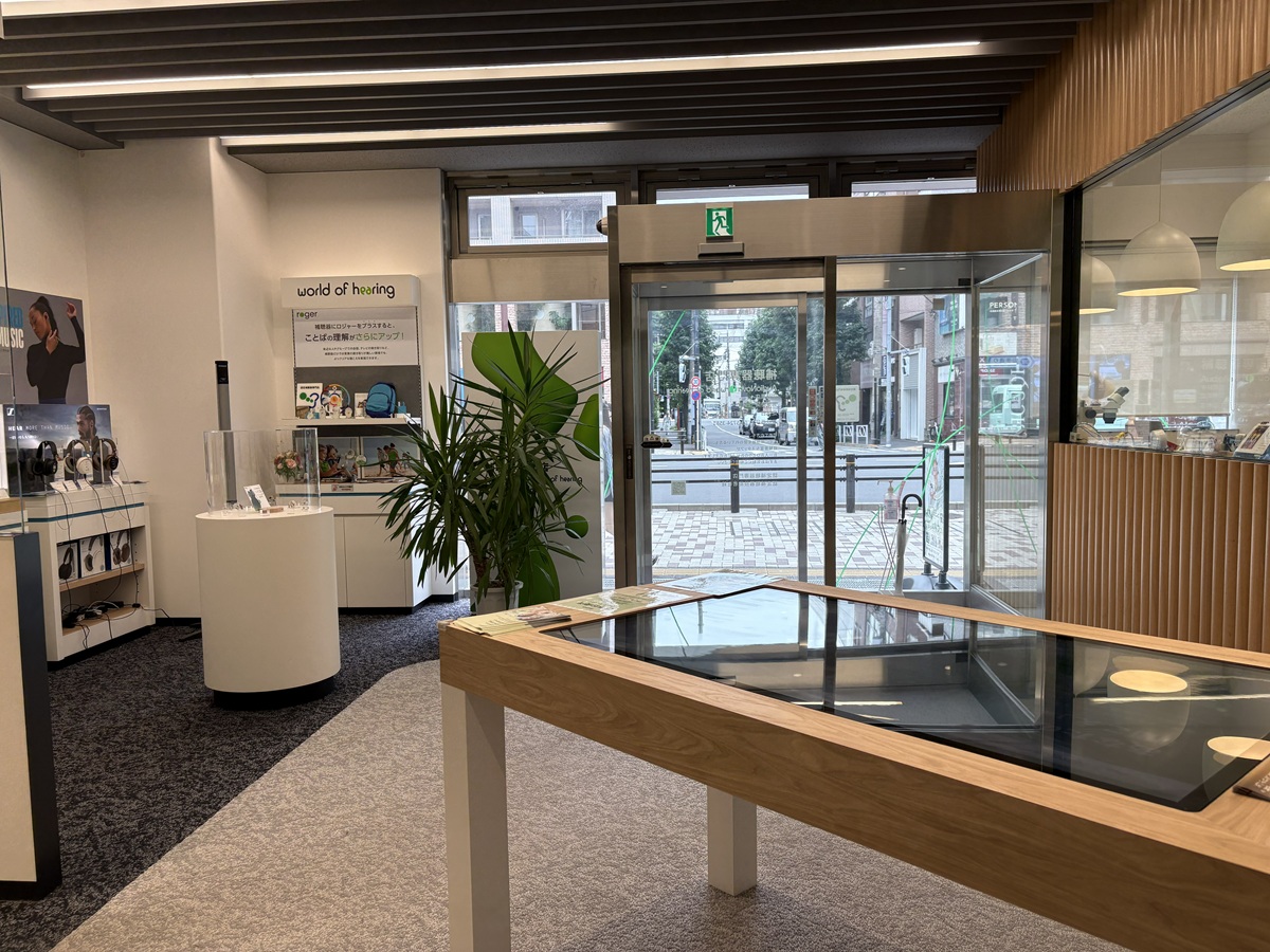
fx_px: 954
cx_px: 635
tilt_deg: -4.5
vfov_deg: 53.1
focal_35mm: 26
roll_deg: +2.2
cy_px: 476
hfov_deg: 67.3
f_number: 1.6
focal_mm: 5.96
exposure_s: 1/238
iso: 50
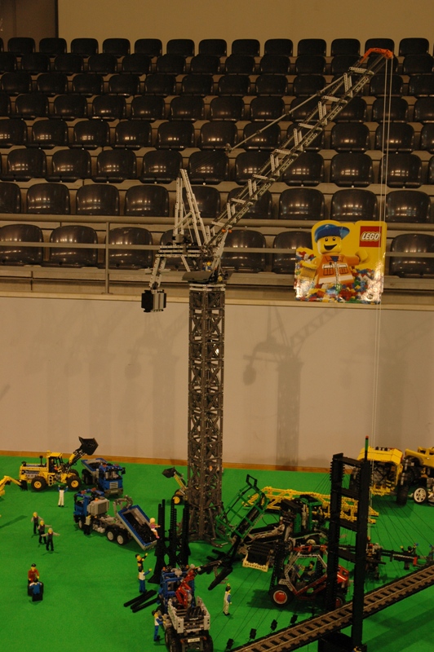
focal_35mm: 40
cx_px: 217
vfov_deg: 48.0
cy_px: 326
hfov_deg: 33.0
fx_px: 734
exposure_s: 1/30
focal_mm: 27
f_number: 5.6
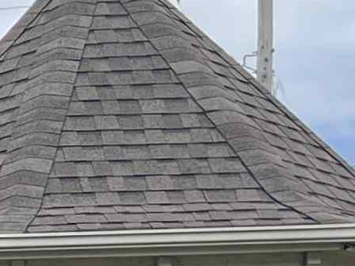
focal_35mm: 172
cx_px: -598
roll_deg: +0.3
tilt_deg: -0.8
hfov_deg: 9.7
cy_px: 572
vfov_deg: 8.1
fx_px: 1763
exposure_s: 1/2083
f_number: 1.6
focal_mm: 5.1
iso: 32
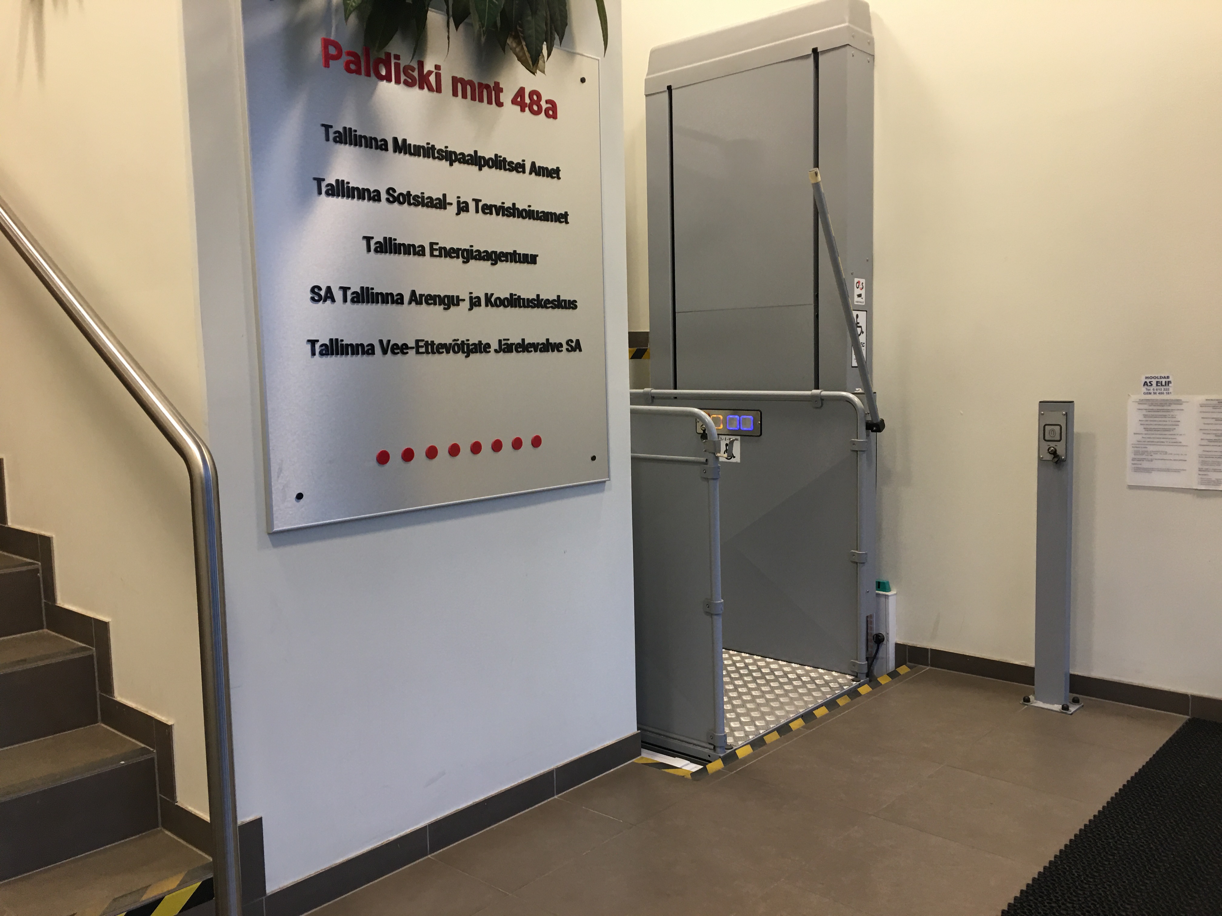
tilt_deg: -4.0
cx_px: 611
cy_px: 458
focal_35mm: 29
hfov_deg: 61.7
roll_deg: -1.8
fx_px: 1024
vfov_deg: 48.2
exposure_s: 1/17
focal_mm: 4.15
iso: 50
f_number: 2.2
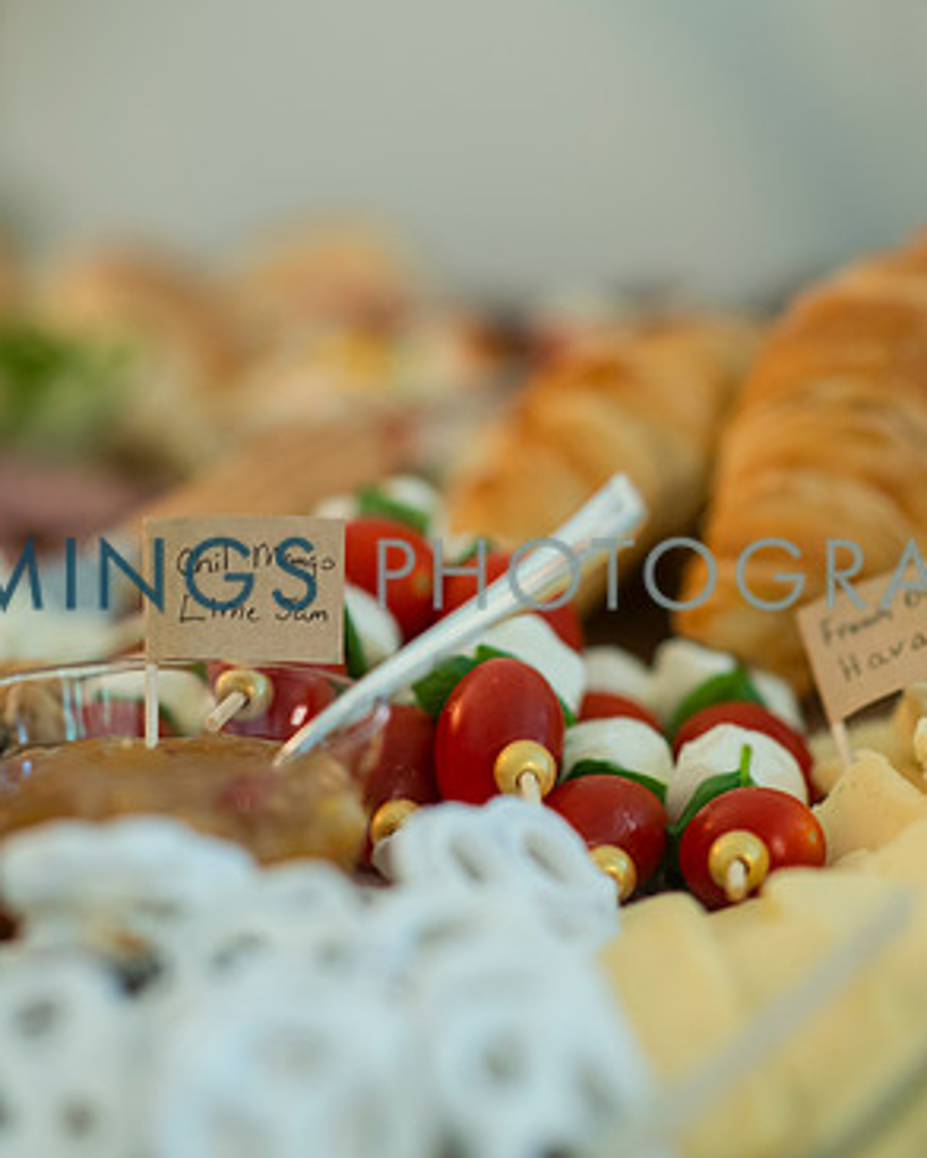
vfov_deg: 15.0
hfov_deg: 12.0
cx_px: 273
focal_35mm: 128
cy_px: 562
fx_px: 4388
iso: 500
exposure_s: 1/60
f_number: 1.8
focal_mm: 85
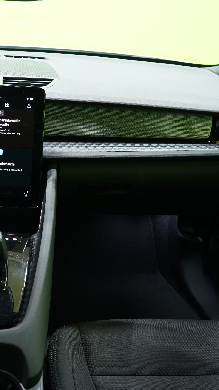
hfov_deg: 26.6
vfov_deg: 47.4
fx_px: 444
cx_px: 16
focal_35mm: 43
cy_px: 196
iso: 1600
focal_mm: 27
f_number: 5
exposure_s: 1/20
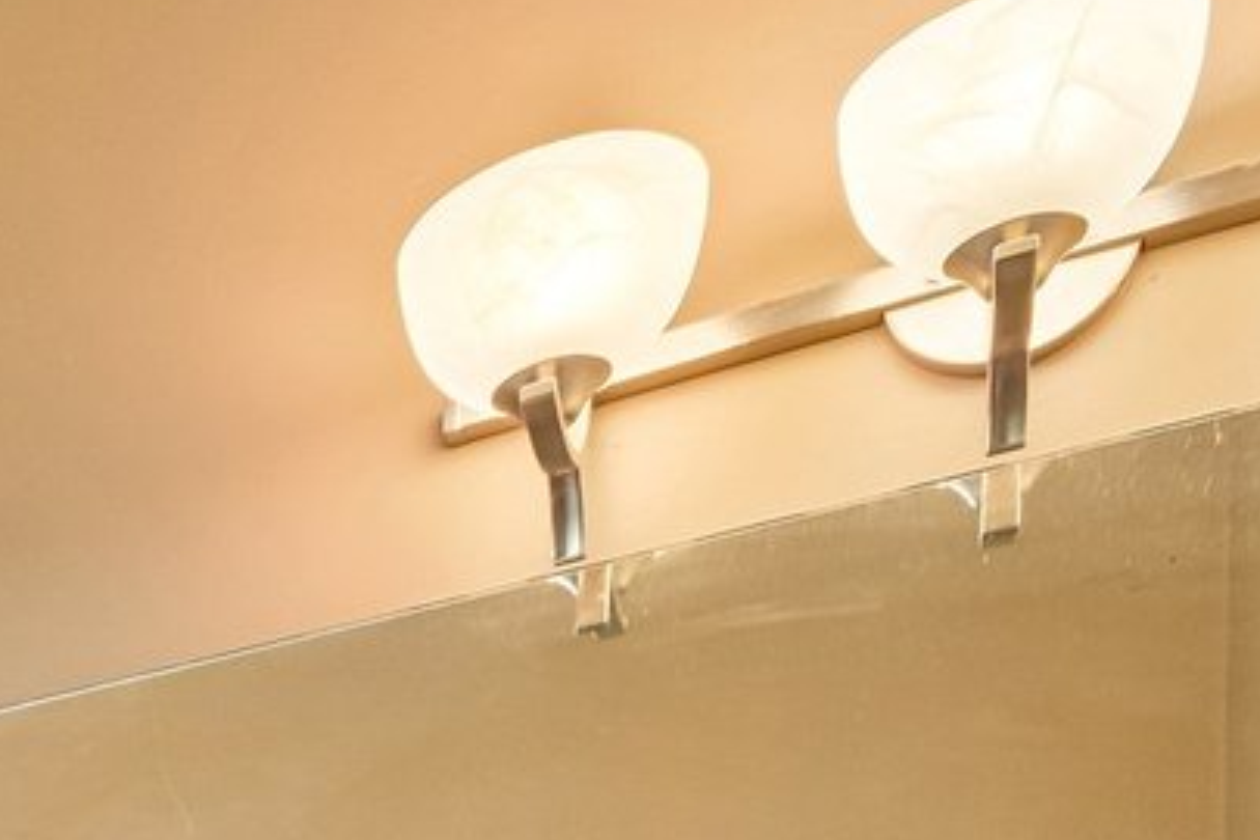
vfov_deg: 17.5
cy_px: 1580
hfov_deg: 24.7
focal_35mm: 60
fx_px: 2100
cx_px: -688
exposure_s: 1/40
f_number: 8
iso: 500
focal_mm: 10
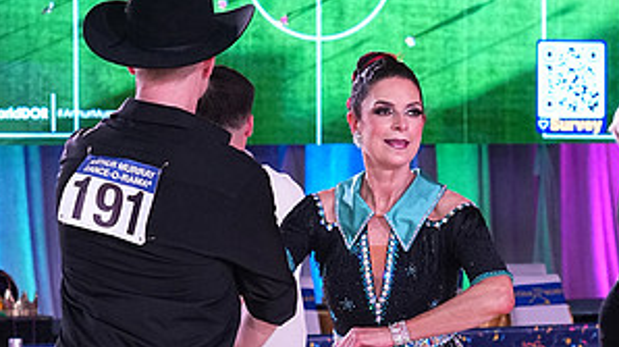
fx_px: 3247
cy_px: 484
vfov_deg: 6.1
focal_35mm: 198
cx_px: 311
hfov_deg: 10.9
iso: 2500
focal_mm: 65
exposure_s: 1/320
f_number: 5.6
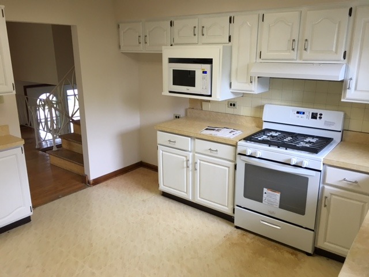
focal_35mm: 29
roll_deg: +0.5
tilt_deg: -16.4
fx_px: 309
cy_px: 138
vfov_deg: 48.2
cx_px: 184
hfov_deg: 61.7
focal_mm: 4.15
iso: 64
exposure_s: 1/30
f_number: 2.2
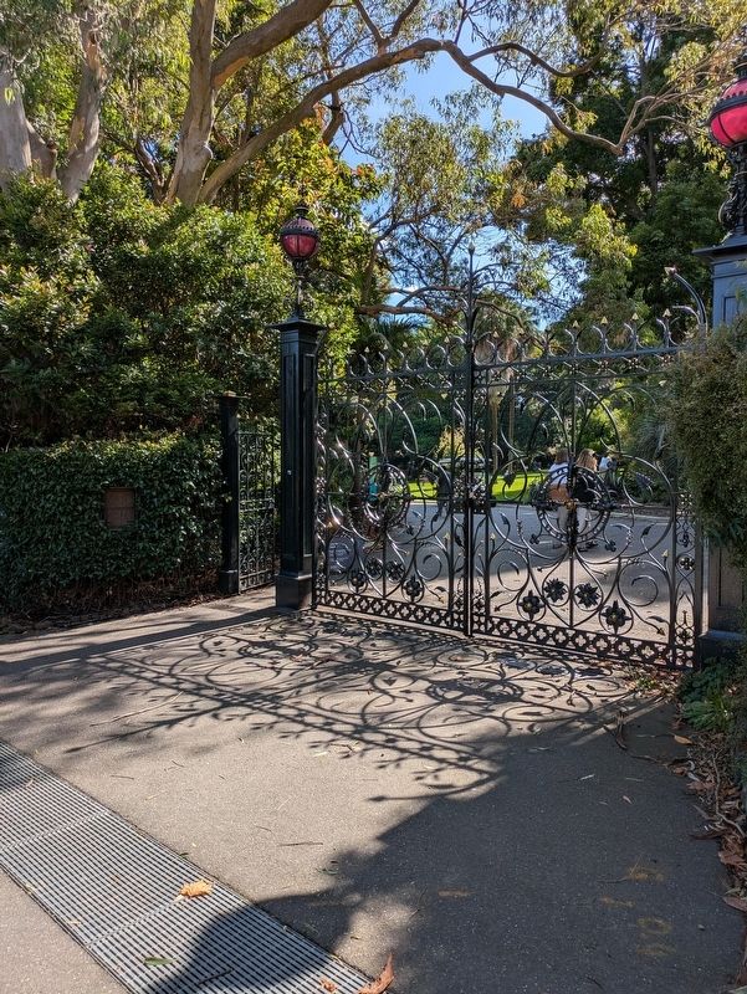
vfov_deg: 69.4
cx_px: 374
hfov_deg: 54.9
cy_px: 497
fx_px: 719
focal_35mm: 25
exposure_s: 1/1110
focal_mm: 5.43
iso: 45
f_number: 1.89
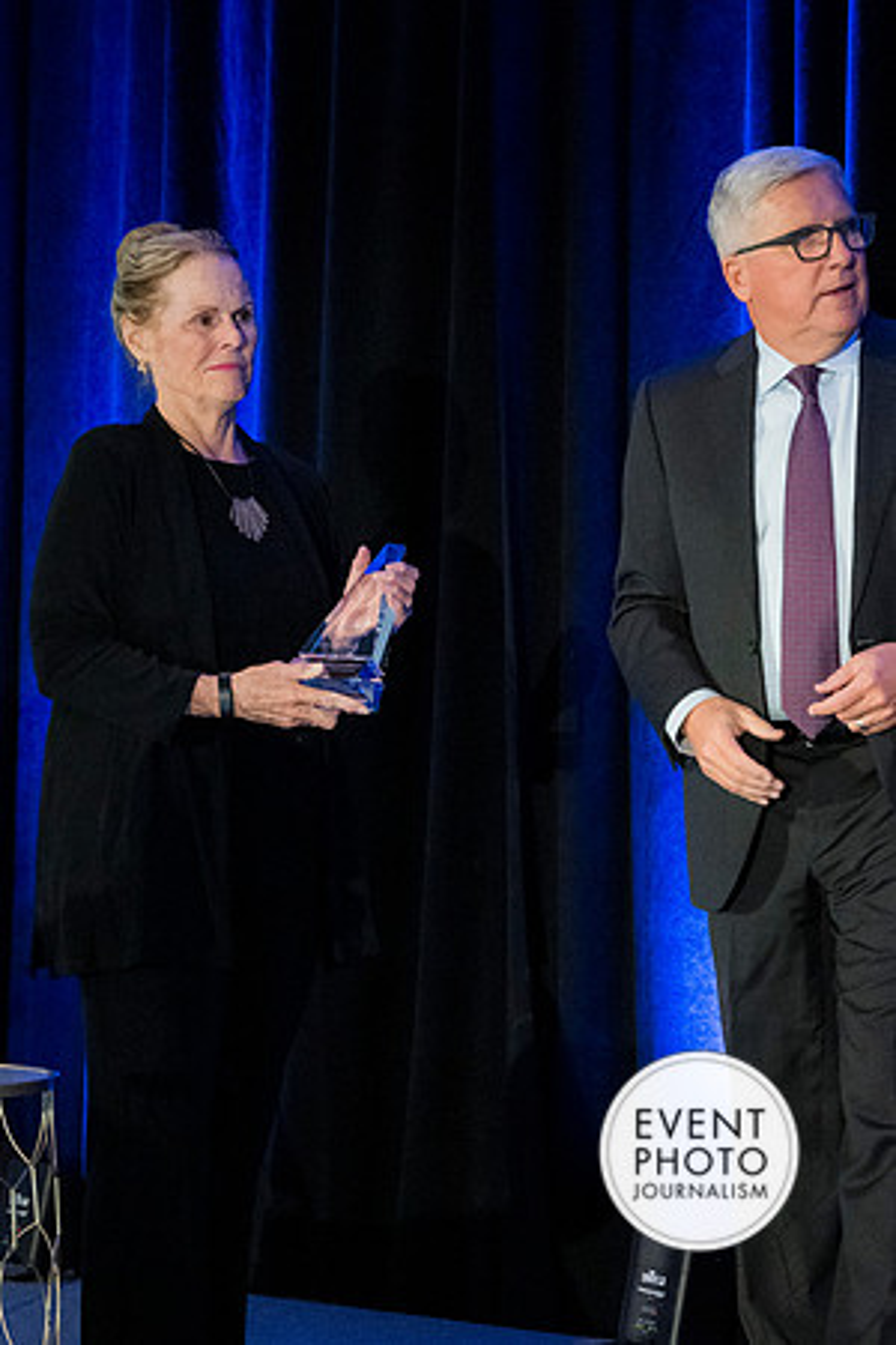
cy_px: 672
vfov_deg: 21.9
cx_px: 448
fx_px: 3472
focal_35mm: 93
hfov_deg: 14.7
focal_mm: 62
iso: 10000
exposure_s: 1/125
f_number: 4
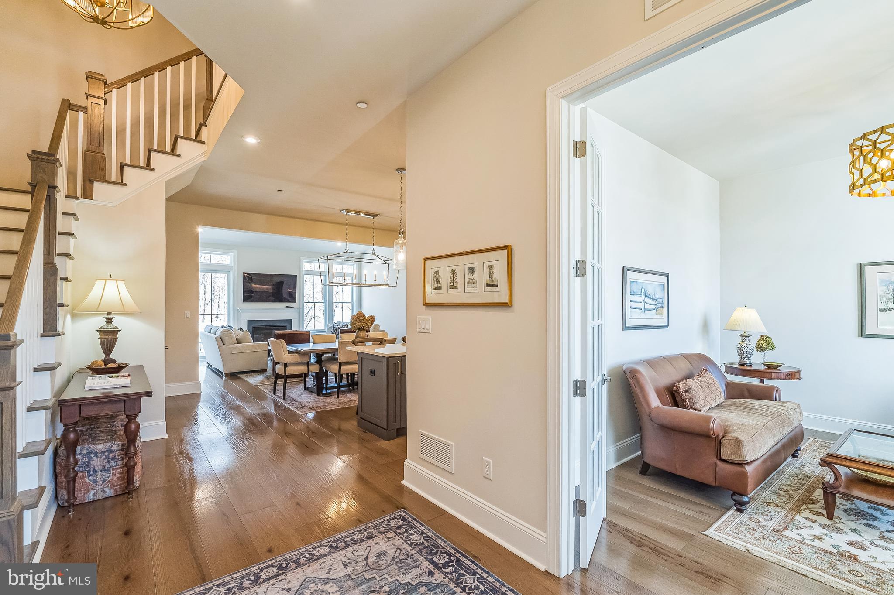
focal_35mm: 16
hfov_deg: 96.8
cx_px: 447
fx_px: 397
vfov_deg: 73.7
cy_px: 298
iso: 1250
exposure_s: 1/100
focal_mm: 16
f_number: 6.3
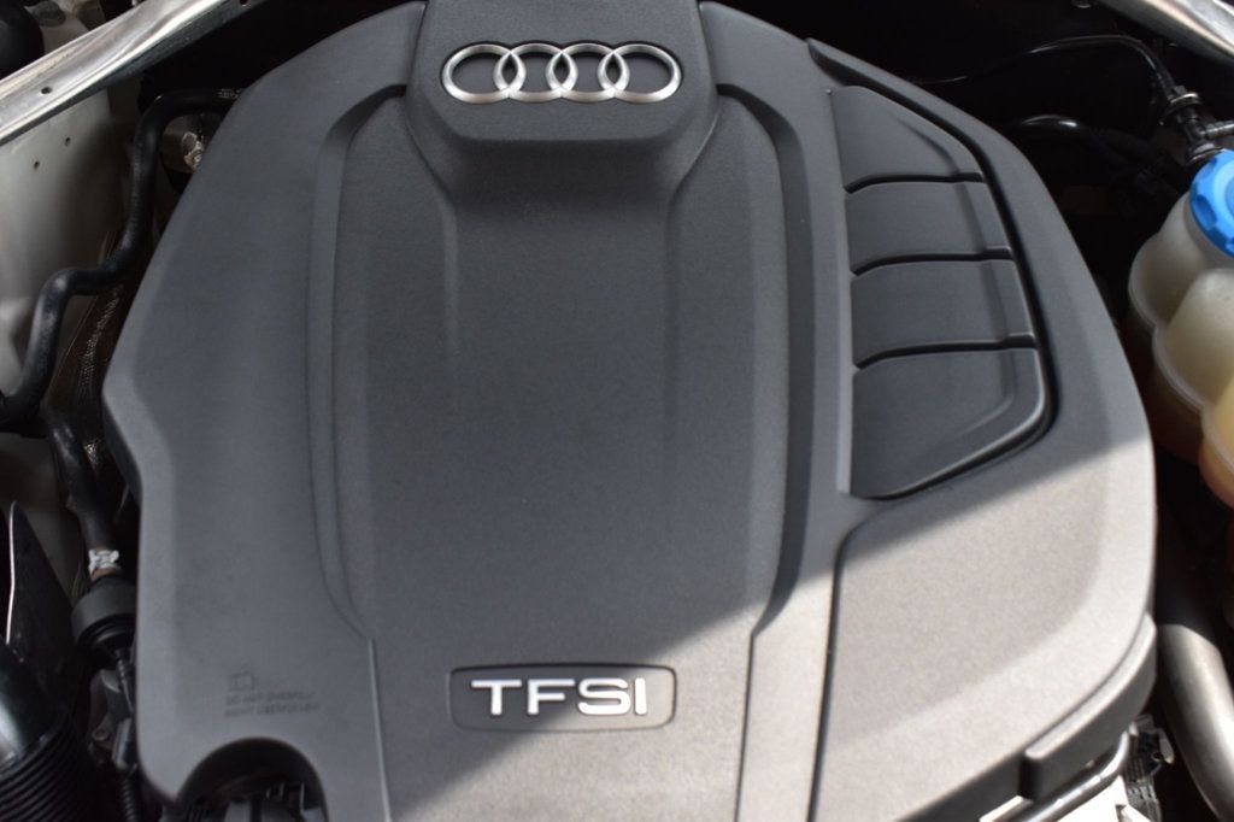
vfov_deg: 30.8
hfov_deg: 45.0
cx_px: 617
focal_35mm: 44
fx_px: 1491
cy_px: 411
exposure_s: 1/160
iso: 400
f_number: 9
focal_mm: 29
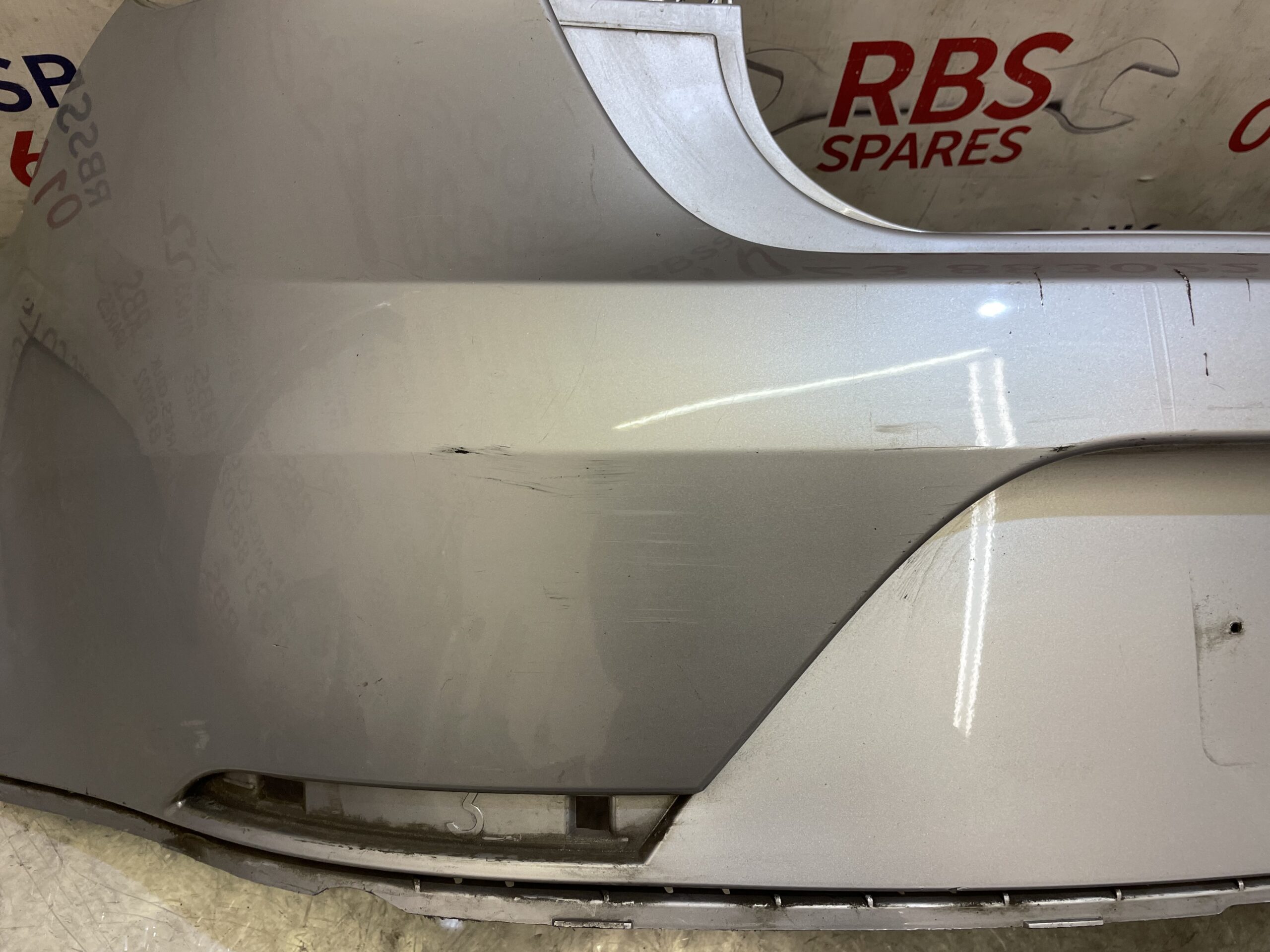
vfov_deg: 53.1
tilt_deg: -60.7
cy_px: 476
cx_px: 635
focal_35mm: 26
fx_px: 954
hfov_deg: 67.3
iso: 64
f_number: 1.6
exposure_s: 1/100
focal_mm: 4.2
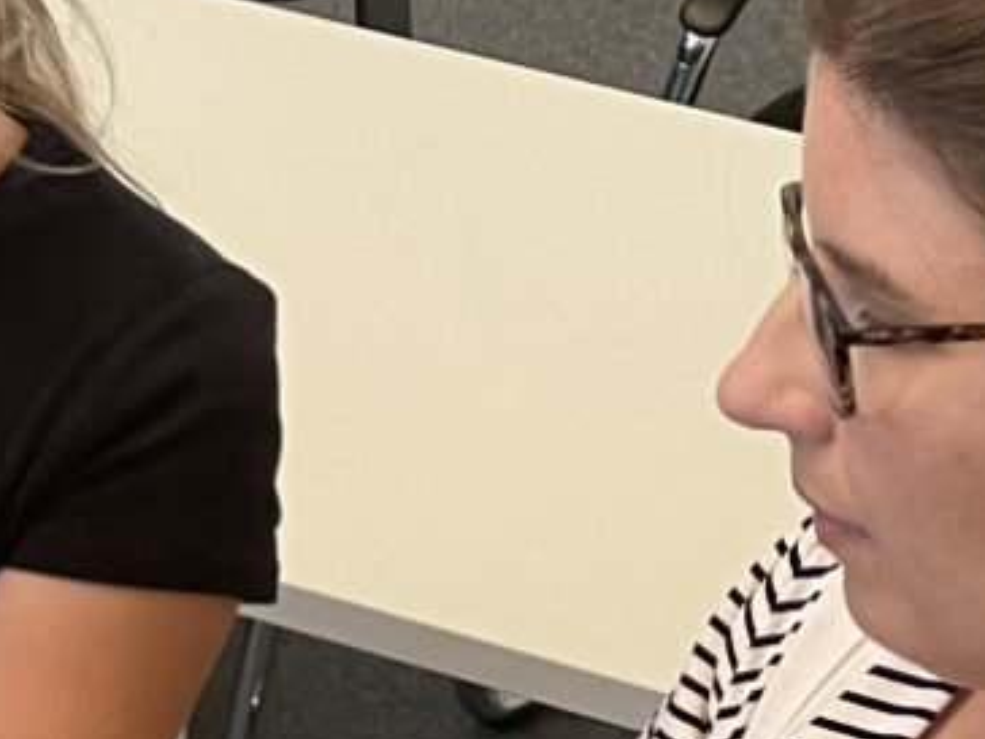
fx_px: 4069
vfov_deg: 10.4
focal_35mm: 143
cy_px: 403
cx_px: -904
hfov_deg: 12.4
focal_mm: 4.2
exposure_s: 1/50
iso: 64
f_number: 1.6
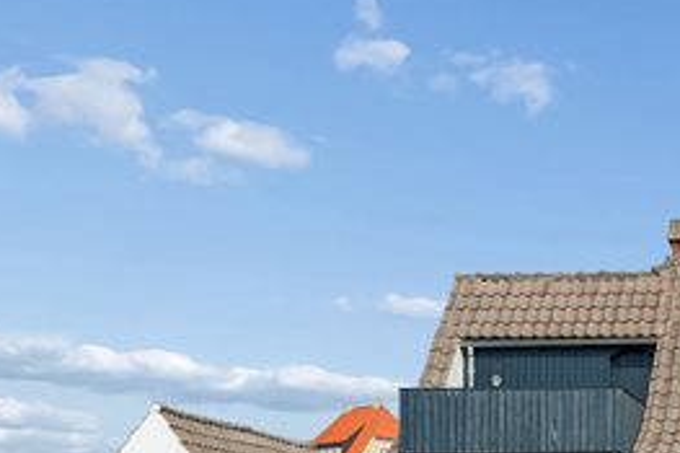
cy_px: 506
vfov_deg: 20.2
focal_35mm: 64
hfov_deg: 27.7
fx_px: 1208
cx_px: 807
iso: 160
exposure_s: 1/250
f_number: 10
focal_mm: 21
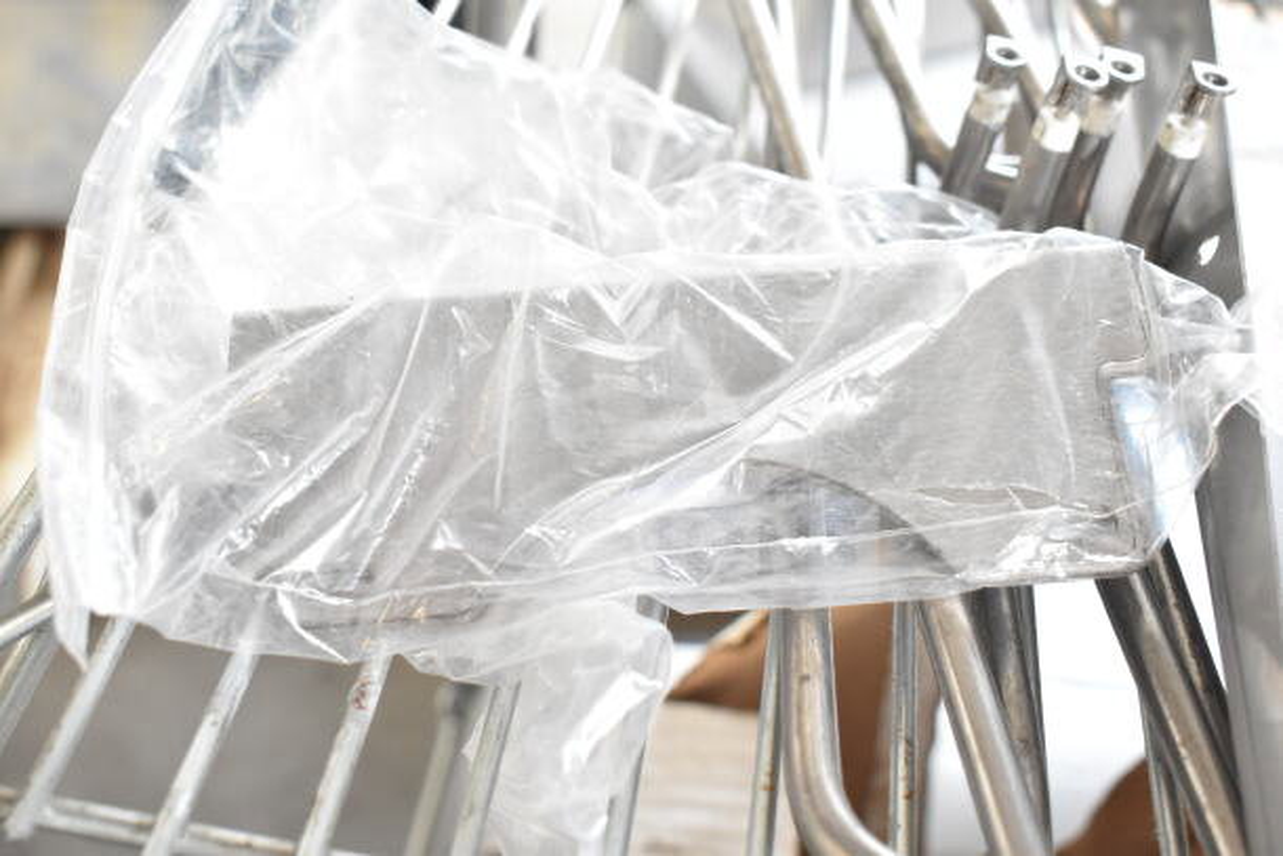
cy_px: 428
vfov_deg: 29.9
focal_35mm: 45
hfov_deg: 43.6
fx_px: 1604
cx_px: 642
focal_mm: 30
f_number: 6.3
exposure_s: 1/160
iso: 1600
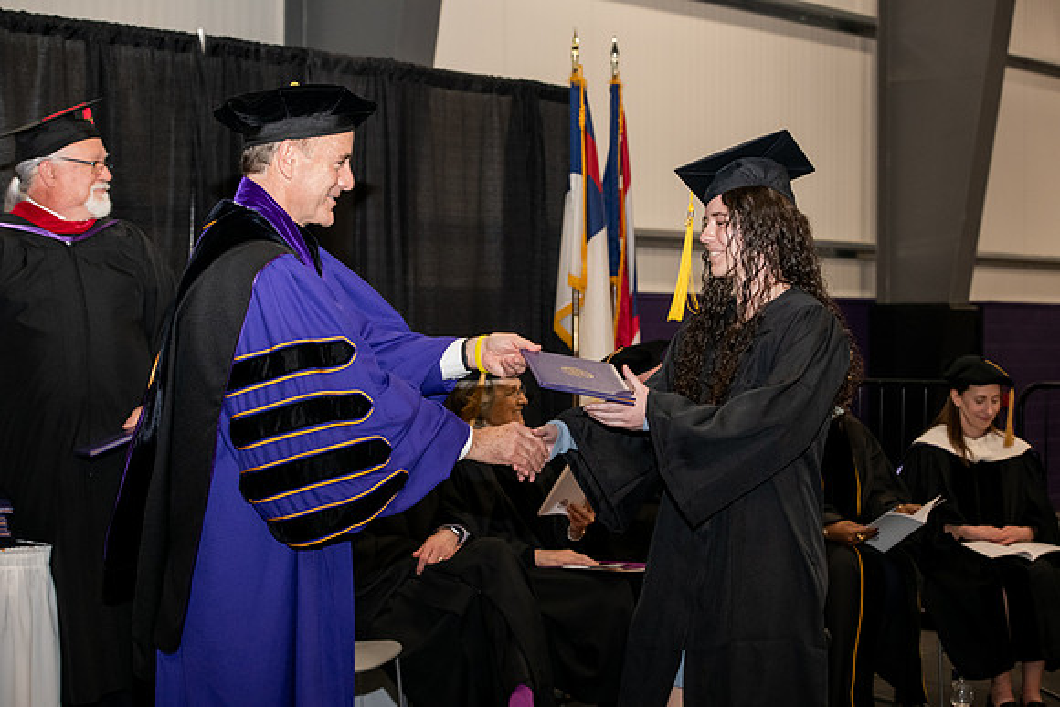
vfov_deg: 19.5
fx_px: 2061
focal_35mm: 70
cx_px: 530
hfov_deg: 28.8
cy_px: 354
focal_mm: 70
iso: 2000
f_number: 5.6
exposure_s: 1/200
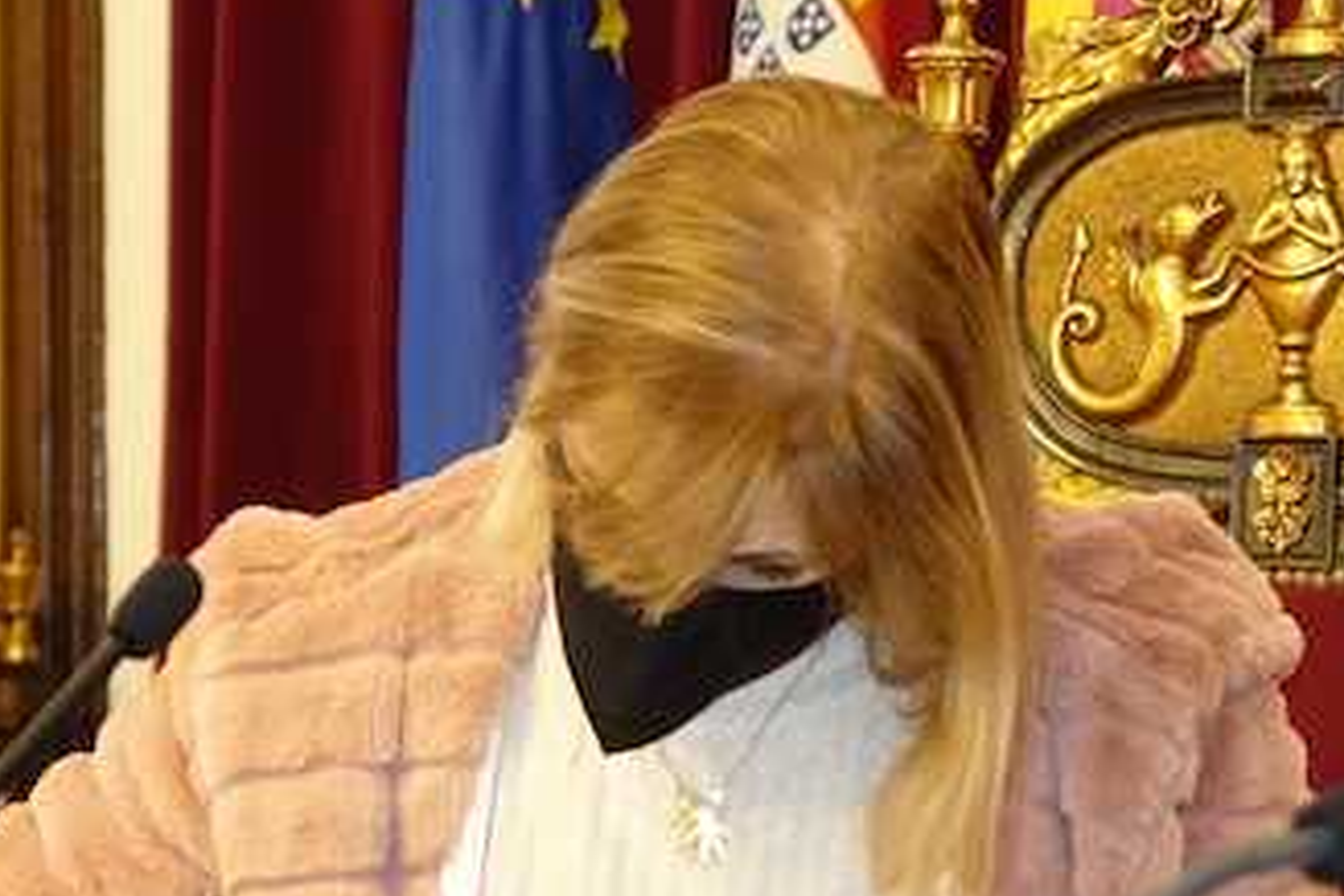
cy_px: 715
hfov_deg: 10.9
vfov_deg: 7.4
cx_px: 1385
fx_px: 6943
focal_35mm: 186
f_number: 2.8
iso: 1600
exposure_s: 1/60
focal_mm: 29.84
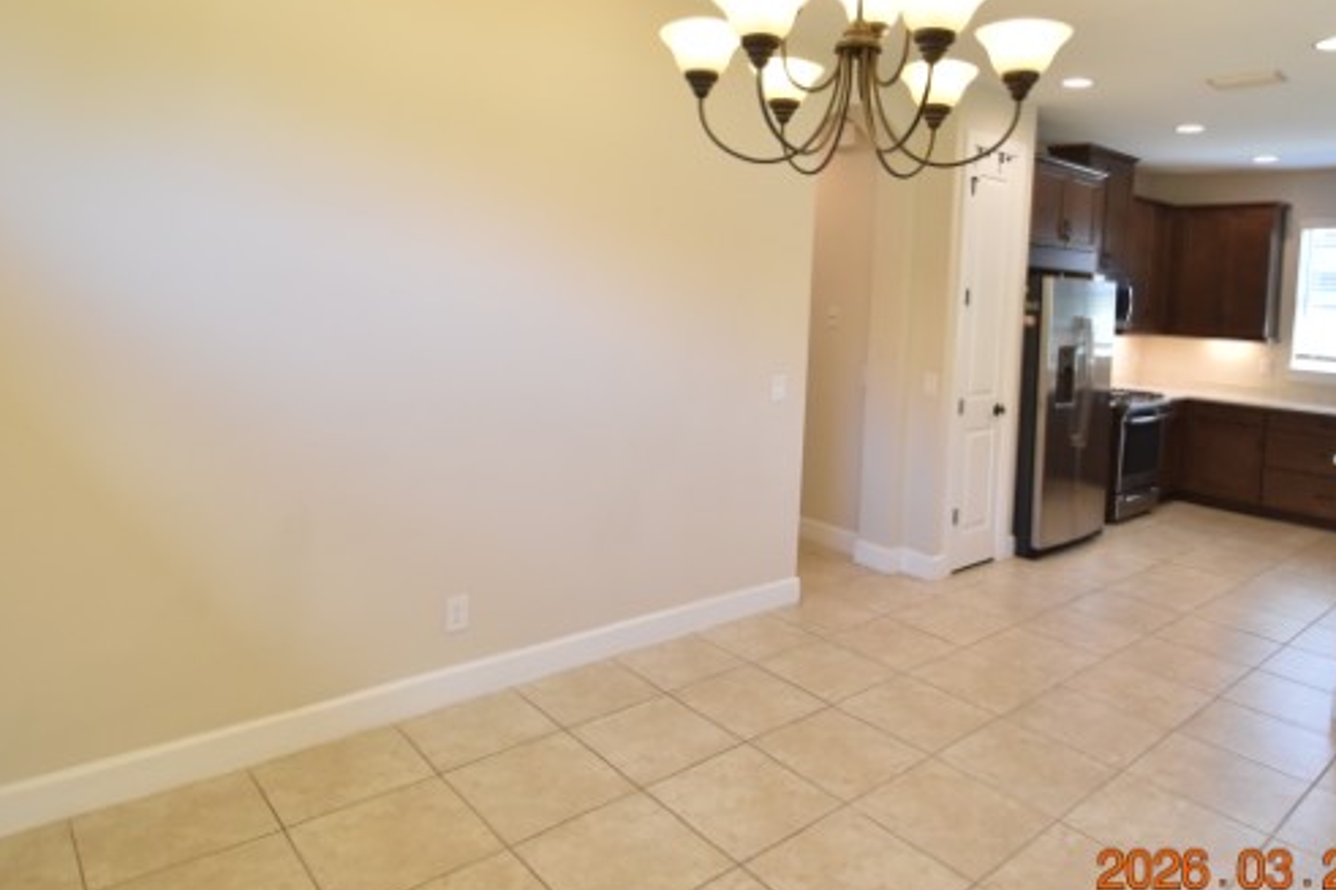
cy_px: 316
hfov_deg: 78.4
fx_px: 816
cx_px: 737
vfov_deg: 56.3
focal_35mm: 22
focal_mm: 10
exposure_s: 1/125
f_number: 3.5
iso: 800
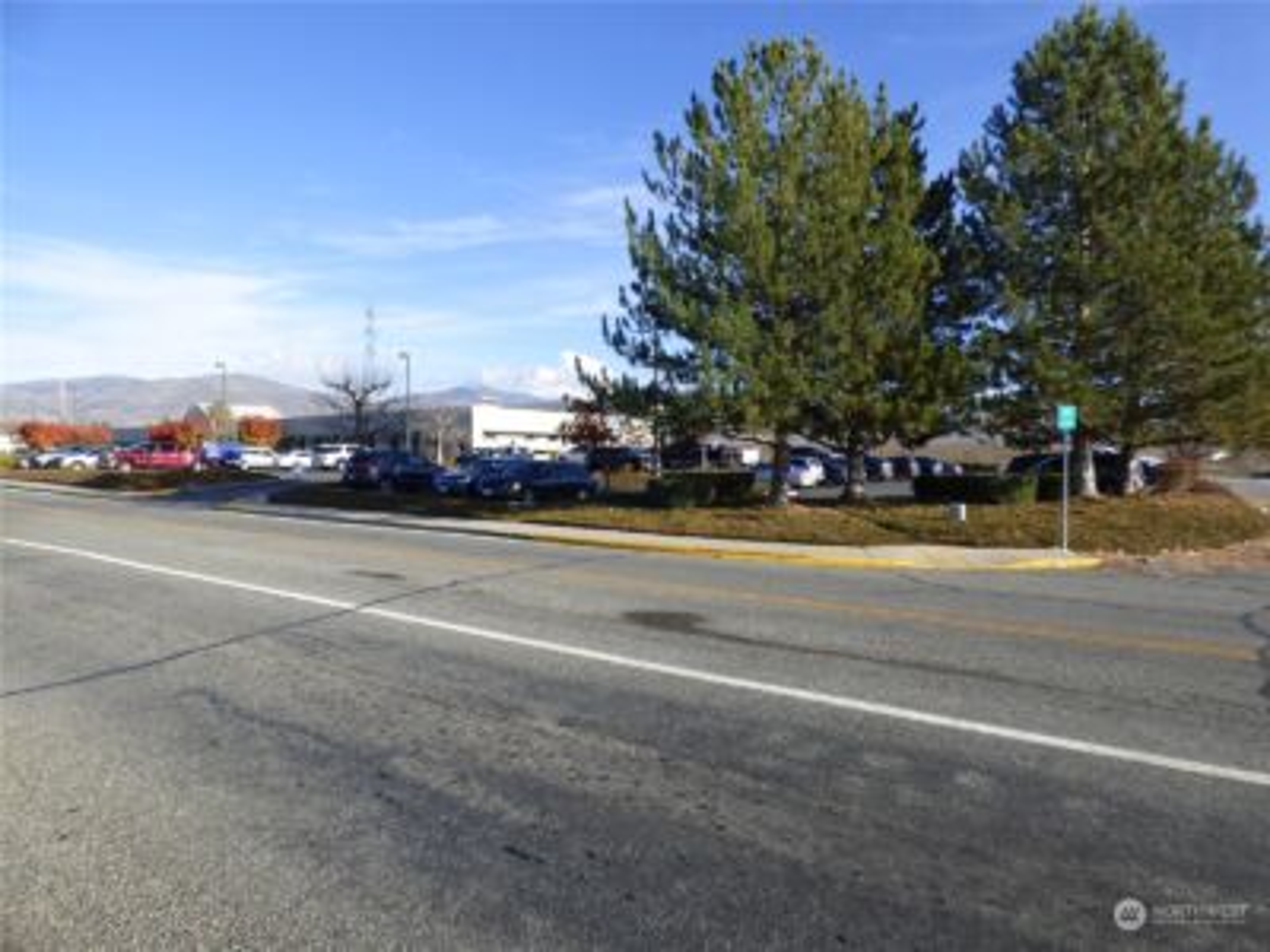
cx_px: 635
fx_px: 734
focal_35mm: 20
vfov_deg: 66.0
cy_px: 476
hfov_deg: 81.7
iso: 100
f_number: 2.8
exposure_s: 1/1000
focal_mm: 3.58
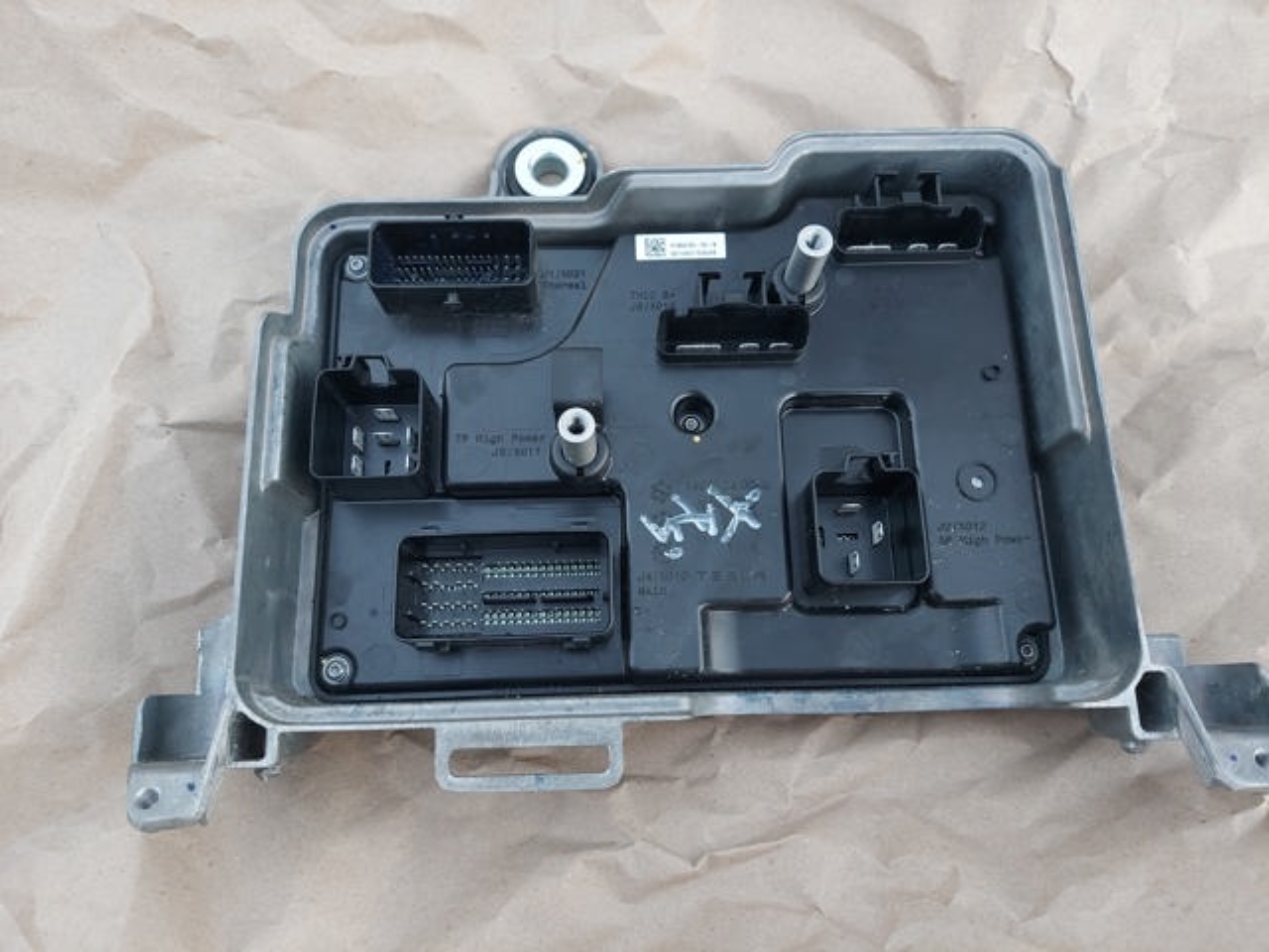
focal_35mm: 24
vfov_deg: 56.8
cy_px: 476
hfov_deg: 71.6
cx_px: 634
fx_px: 880
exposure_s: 1/24
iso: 640
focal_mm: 5.23
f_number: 1.8
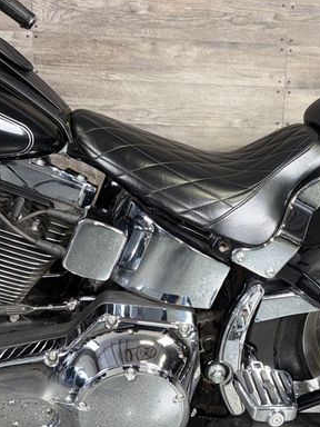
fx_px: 493
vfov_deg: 46.8
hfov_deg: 35.5
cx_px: 220
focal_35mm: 40
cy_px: 216
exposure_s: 1/28
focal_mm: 6.76
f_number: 1.78
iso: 80
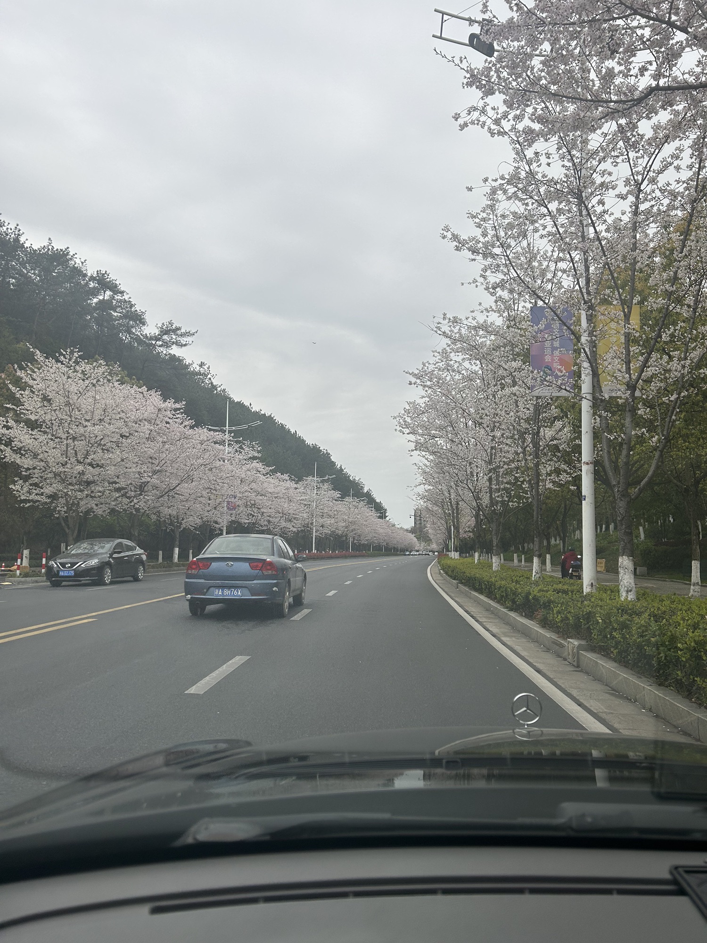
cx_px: 354
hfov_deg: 53.1
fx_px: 708
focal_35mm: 26
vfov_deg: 67.3
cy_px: 472
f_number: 1.5
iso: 50
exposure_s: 1/466
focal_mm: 5.7
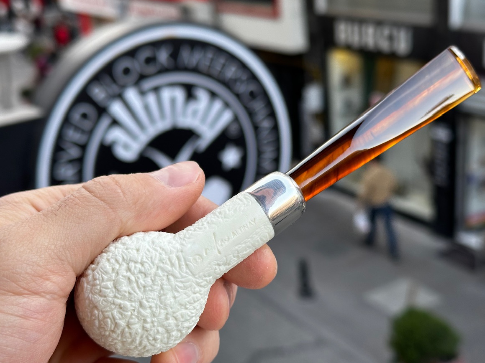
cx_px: 261
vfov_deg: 27.5
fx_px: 742
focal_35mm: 53
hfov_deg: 36.2
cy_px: 199
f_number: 1.78
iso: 50
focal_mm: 6.86
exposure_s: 1/189
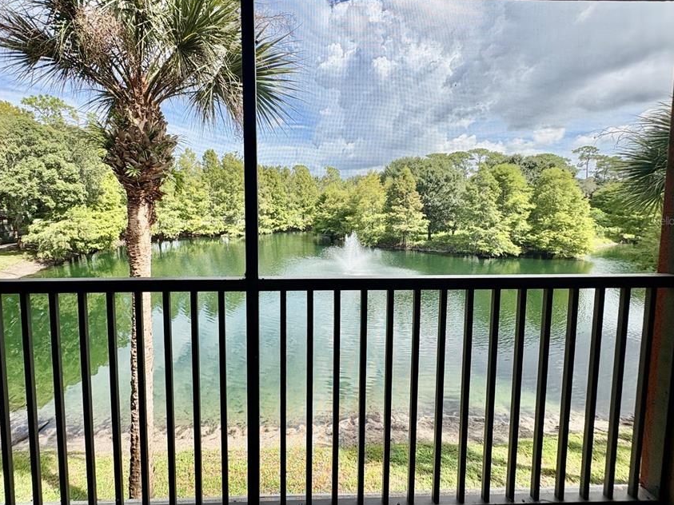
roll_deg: +1.6
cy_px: 221
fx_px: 331
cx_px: 290
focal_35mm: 17
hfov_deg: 90.5
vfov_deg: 74.4
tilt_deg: -1.3
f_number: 2.2
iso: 40
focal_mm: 2.22
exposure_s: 1/787
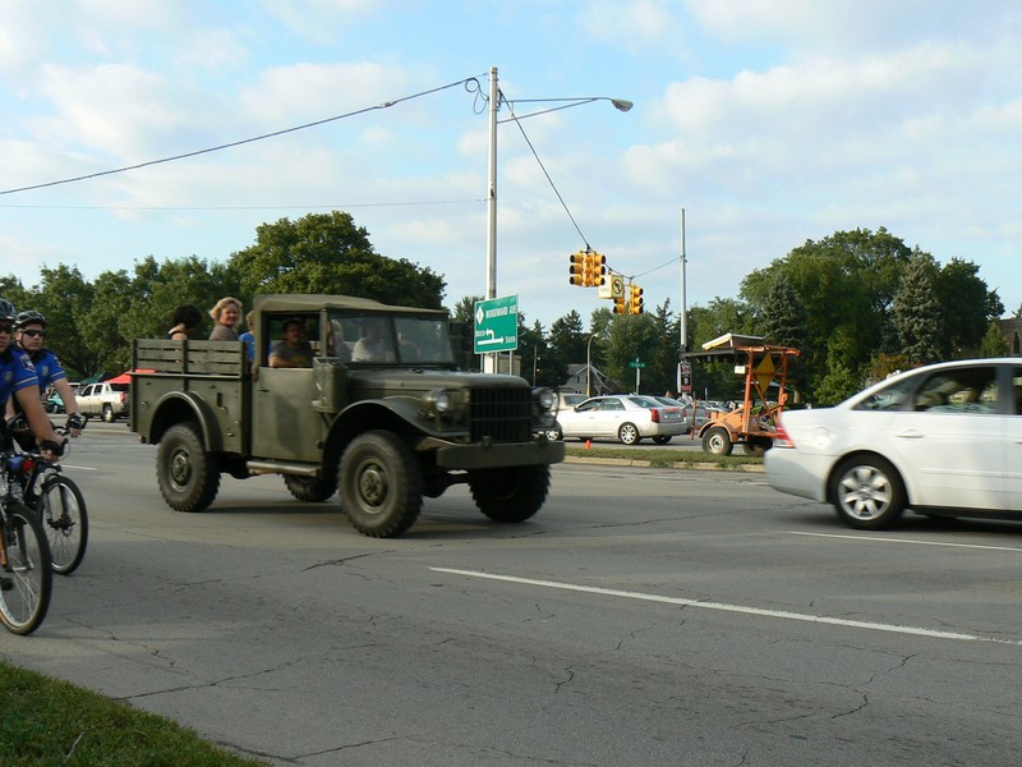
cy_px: 384
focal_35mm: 37
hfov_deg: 50.1
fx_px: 1092
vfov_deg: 38.7
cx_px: 511
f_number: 5.6
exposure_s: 1/250
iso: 80
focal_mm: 6
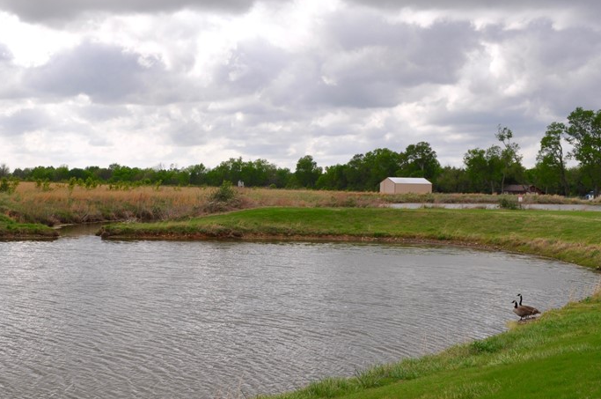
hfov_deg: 44.3
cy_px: 181
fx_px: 717
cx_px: 164
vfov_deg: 31.1
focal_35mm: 43
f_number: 9
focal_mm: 18
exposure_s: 1/320
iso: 200
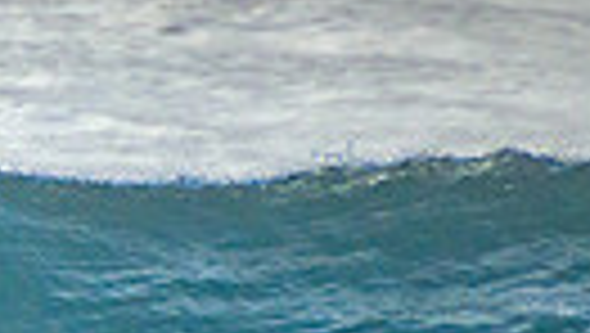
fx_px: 39950
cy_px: 427
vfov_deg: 0.5
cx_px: -441
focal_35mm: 2551
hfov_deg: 0.8
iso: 1000
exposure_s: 1/2000
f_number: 5.6
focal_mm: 400
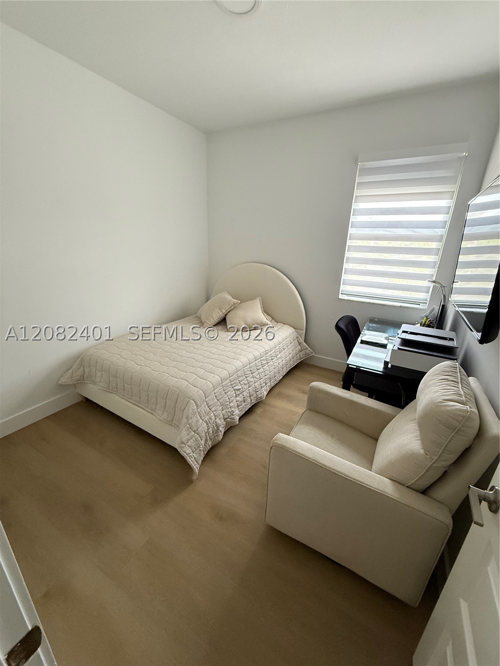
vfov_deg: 102.1
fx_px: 270
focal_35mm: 14
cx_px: 250
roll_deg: -2.0
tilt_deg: -19.1
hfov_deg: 85.7
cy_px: 333
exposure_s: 1/60
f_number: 2.2
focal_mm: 2.22
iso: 400
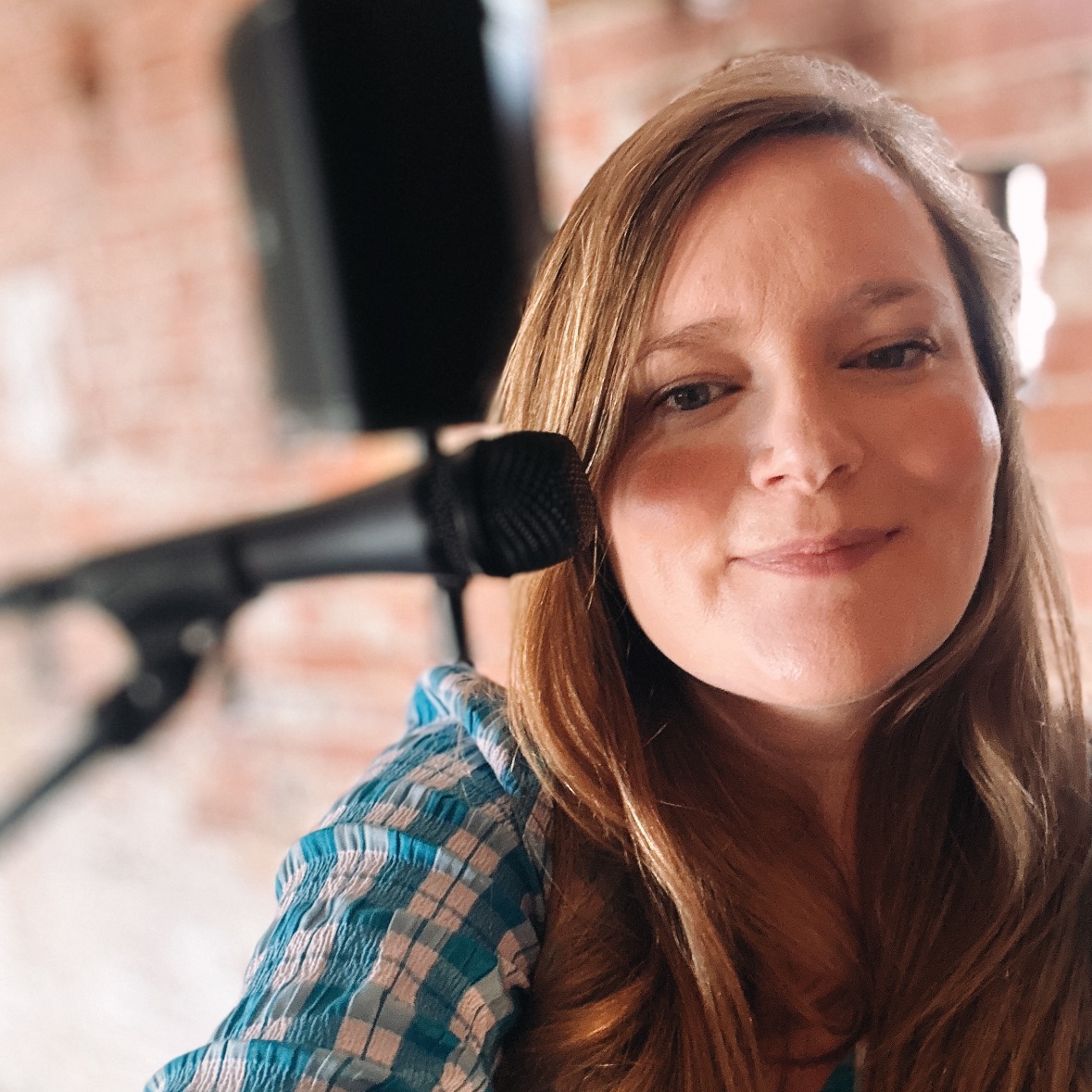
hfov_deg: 46.0
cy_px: 666
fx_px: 1285
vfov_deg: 45.7
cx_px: 540
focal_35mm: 36
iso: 320
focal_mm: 2.69
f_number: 1.9
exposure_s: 1/33
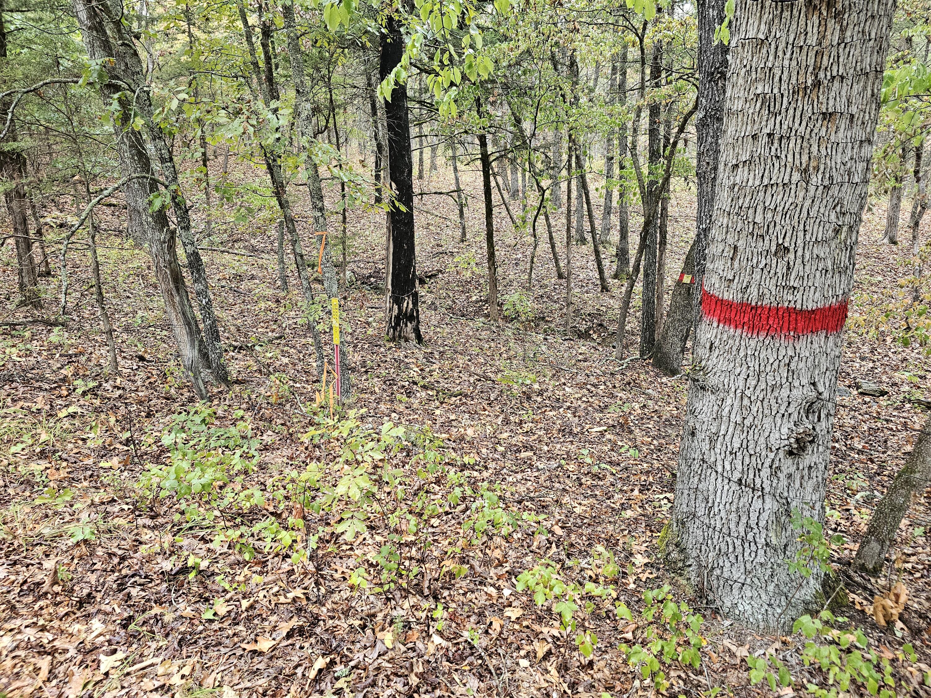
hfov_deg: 73.9
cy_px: 349
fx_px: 619
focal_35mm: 23
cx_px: 466
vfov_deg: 58.9
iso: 400
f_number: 1.7
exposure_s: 1/120
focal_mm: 6.3
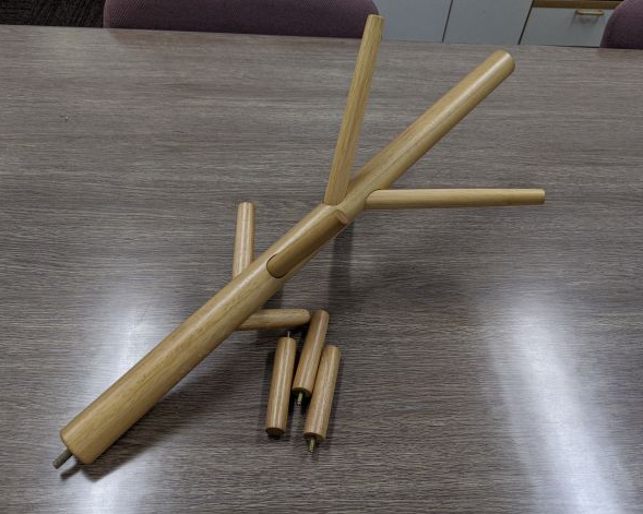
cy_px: 256
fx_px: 552
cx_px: 315
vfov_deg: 50.0
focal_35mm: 29
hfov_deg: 60.5
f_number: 1.8
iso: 245
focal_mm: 4.44
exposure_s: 1/99.9
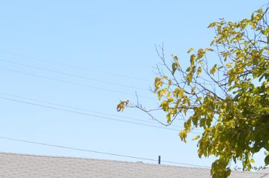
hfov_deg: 14.7
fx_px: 1044
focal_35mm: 140
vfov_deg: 9.6
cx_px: 178
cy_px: 230
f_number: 8
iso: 100
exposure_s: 1/250
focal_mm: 28
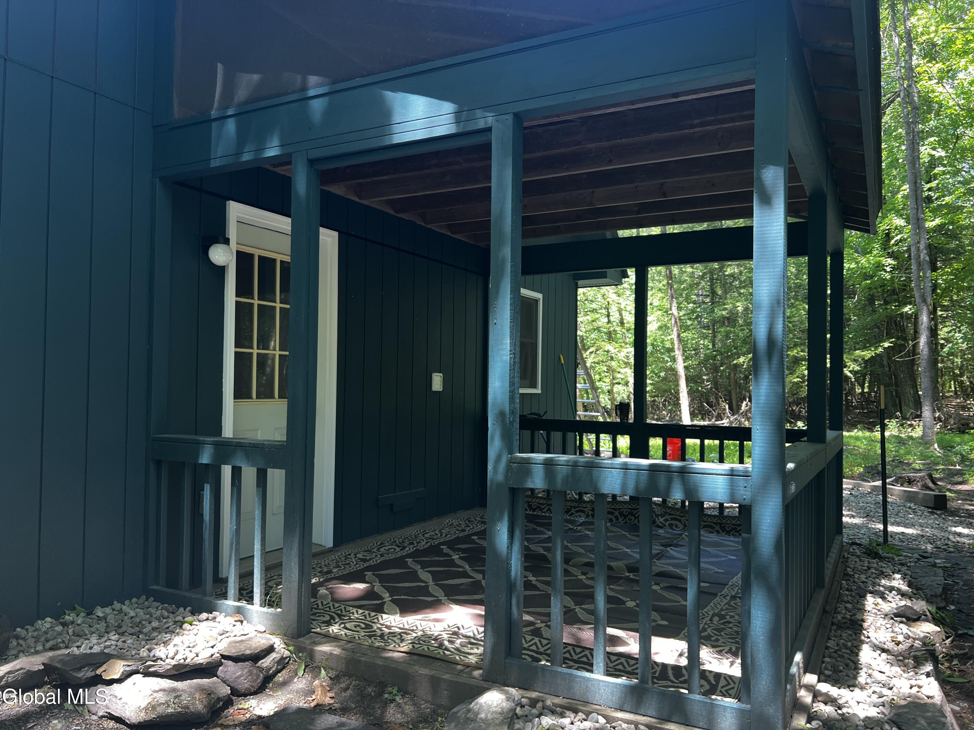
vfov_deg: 53.1
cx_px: 487
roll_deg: -0.9
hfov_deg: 67.3
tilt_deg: +1.7
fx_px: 732
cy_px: 365
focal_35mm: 26
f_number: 1.5
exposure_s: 1/121
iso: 80
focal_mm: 5.7
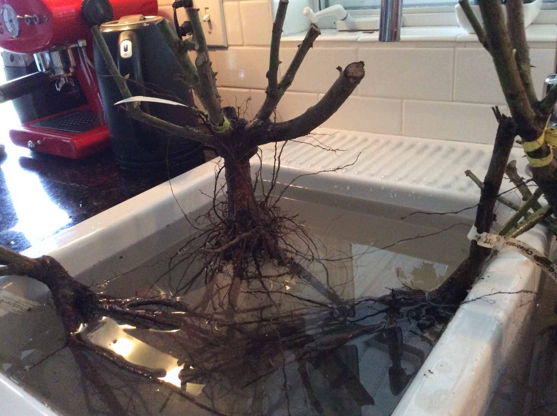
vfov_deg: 42.8
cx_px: 278
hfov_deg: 55.4
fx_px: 530
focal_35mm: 33
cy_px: 208
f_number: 2.4
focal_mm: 3.3
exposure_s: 1/17
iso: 320
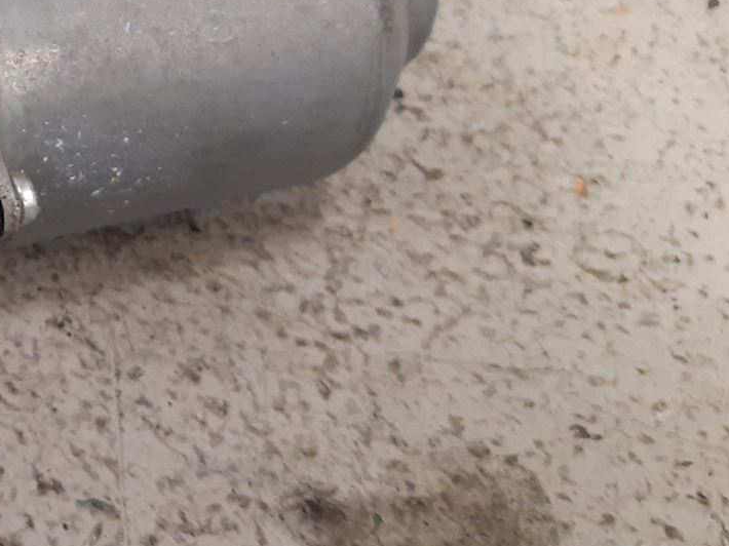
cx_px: -304
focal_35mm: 75
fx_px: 1579
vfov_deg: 19.1
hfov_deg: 22.3
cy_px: 3
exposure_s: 1/50
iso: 200
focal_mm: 3.93
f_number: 1.7
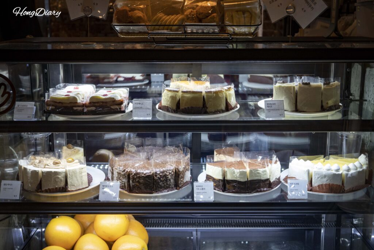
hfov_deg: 42.7
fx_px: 478
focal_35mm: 46
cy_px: 125
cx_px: 187
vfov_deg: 29.3
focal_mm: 46
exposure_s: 1/160
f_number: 5.6
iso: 2500
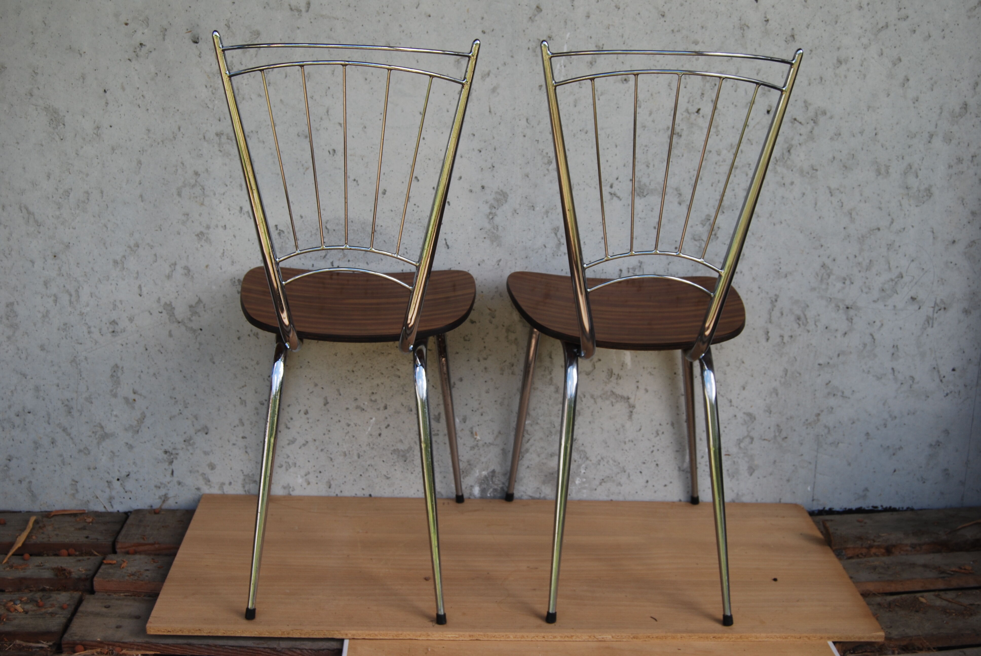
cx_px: 490
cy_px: 328
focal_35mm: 46
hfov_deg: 42.3
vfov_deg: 29.0
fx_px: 1269
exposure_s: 1/160
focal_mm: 31
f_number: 6.3
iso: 100
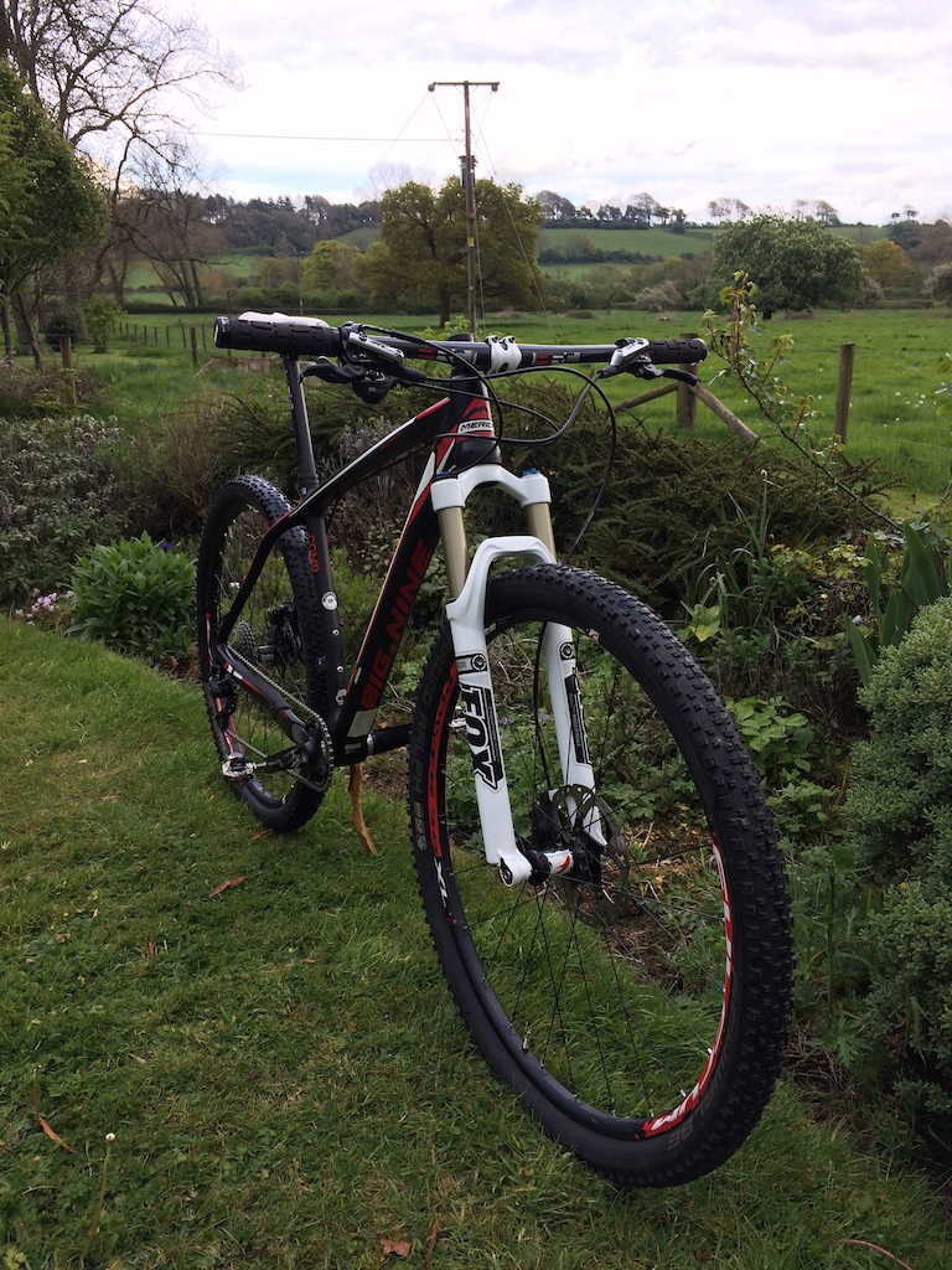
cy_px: 635
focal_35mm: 29
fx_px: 1063
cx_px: 476
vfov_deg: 61.7
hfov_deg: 48.2
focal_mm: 4.15
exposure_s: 1/313
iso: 32
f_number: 2.2
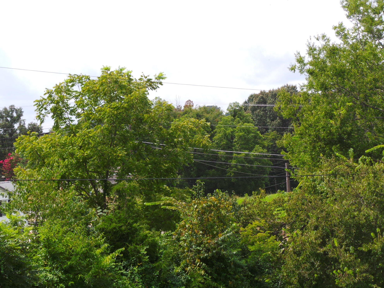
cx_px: 192
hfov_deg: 17.4
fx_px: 1254
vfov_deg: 13.1
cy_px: 144
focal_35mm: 113
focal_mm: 20.3
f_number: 4
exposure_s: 1/400
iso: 100
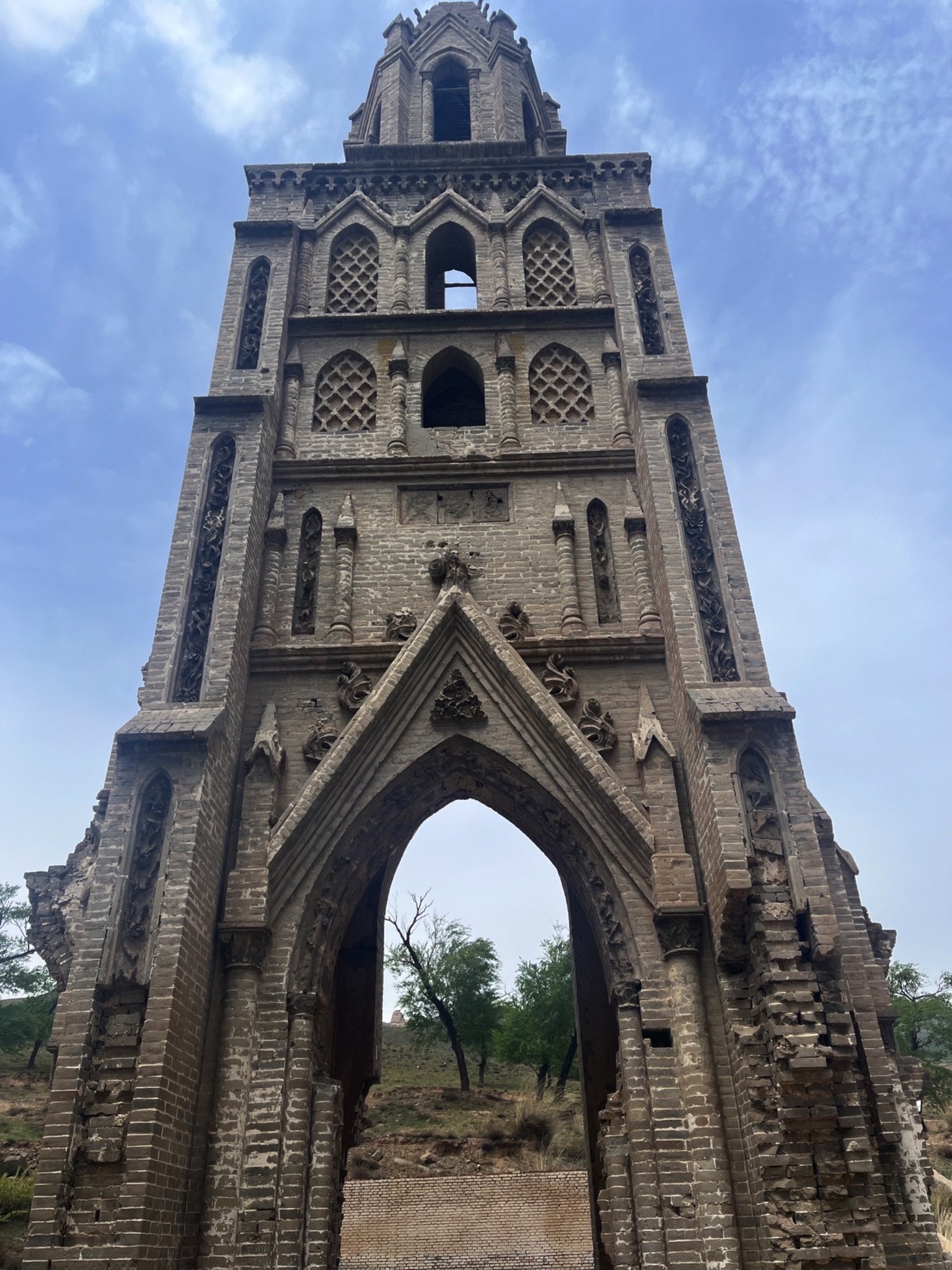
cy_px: 635
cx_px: 476
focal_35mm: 26
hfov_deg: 53.1
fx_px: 953
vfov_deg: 67.3
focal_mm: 5.1
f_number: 1.6
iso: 50
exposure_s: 1/4484
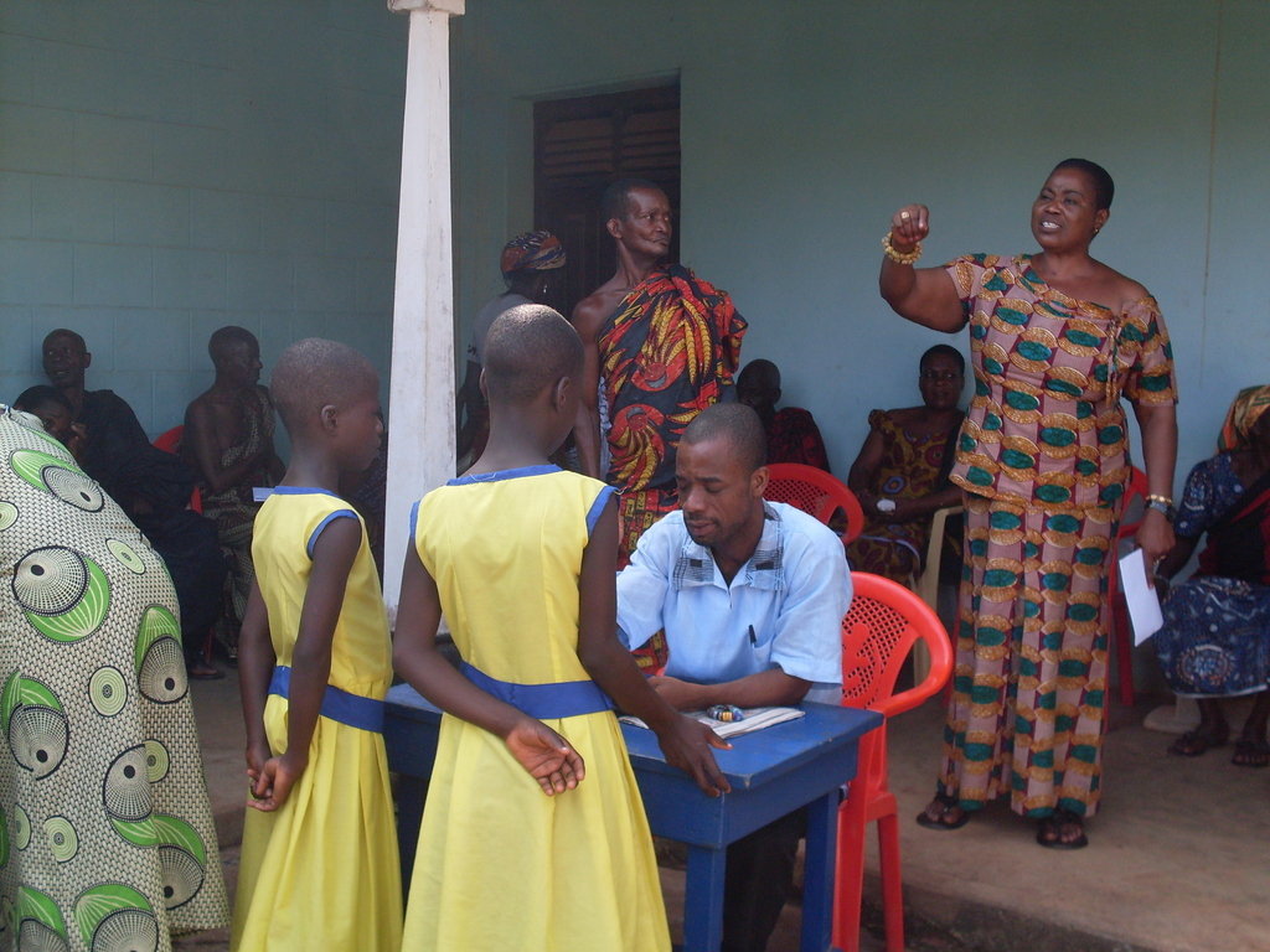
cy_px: 476
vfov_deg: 29.7
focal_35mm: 49
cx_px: 635
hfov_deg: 38.9
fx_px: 1798
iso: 80
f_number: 3.1
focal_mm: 8.1
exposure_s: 1/180
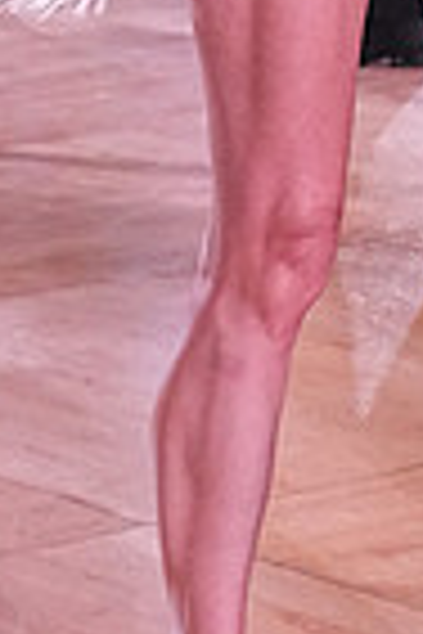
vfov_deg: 8.9
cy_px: -315
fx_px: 3983
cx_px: 524
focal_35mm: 226
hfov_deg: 6.0
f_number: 5
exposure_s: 1/400
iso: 3200
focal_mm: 37
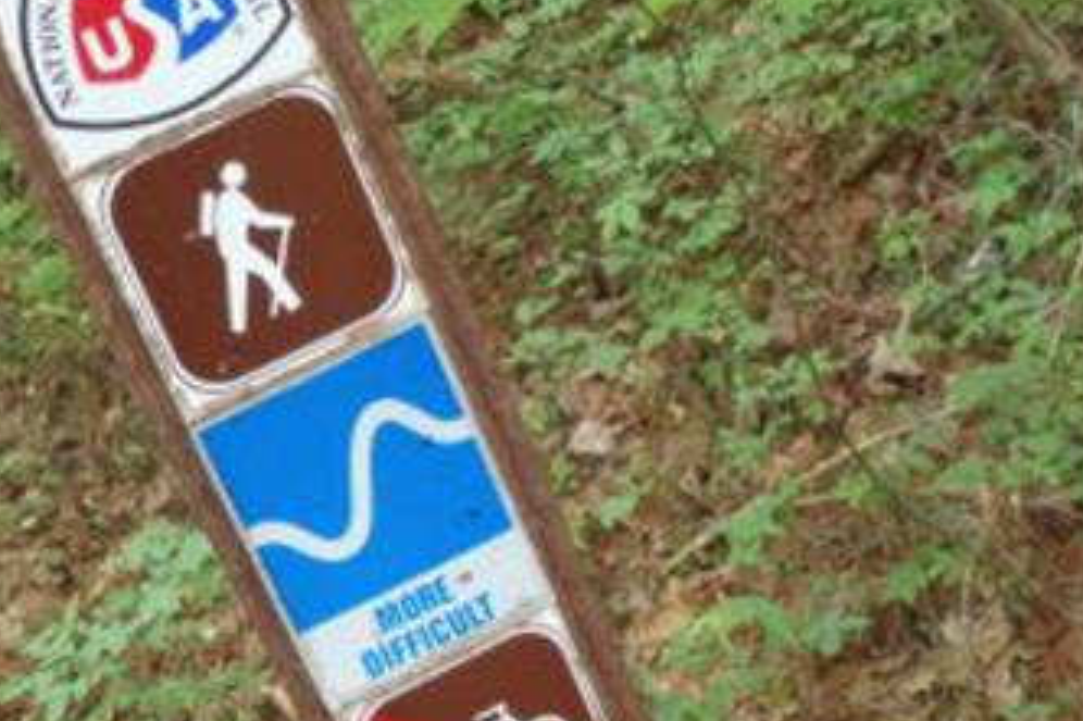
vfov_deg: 23.6
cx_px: 251
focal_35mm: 57
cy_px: 509
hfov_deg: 34.2
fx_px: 1714
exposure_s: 1/25
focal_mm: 5
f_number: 3.9
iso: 200
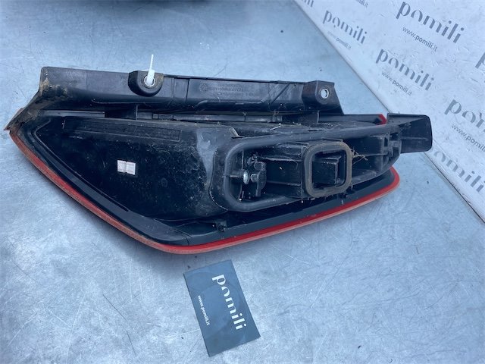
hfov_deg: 67.3
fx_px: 364
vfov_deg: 53.1
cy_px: 182
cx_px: 242
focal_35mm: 26
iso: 32
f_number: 1.8
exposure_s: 1/483
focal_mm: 4.25
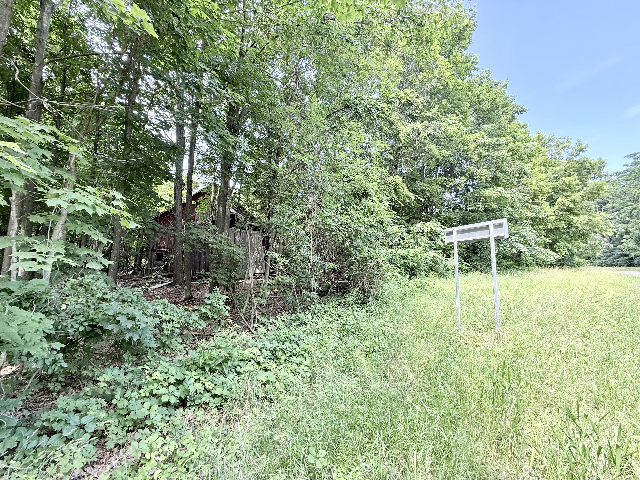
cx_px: 320
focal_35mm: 14
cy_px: 240
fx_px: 259
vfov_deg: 85.7
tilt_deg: +7.8
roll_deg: +0.4
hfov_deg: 102.1
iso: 64
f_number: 2.2
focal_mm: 2.22
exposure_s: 1/113
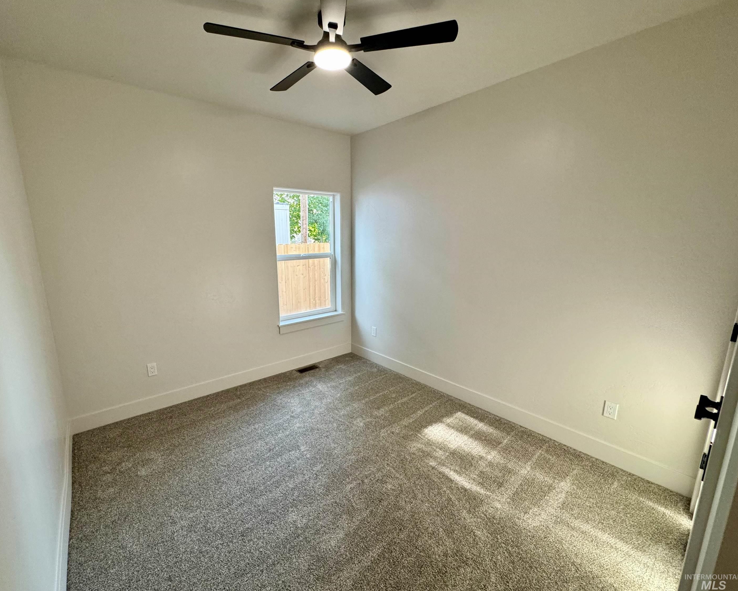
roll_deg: +0.6
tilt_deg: -13.2
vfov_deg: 84.0
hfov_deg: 96.6
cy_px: 300
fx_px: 328
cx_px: 341
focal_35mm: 15
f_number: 2.2
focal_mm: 2.22
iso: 250
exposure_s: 1/120
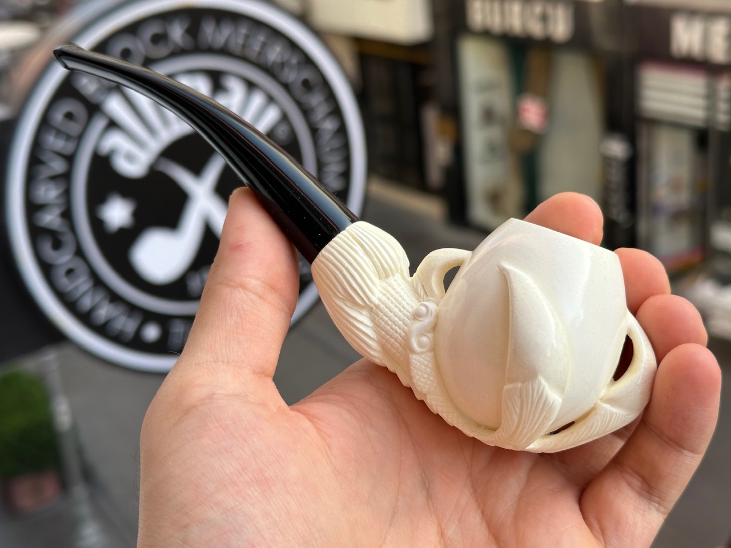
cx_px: 366
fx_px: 1014
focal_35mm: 48
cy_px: 274
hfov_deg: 39.7
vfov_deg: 30.3
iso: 64
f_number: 1.78
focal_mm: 6.86
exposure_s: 1/663
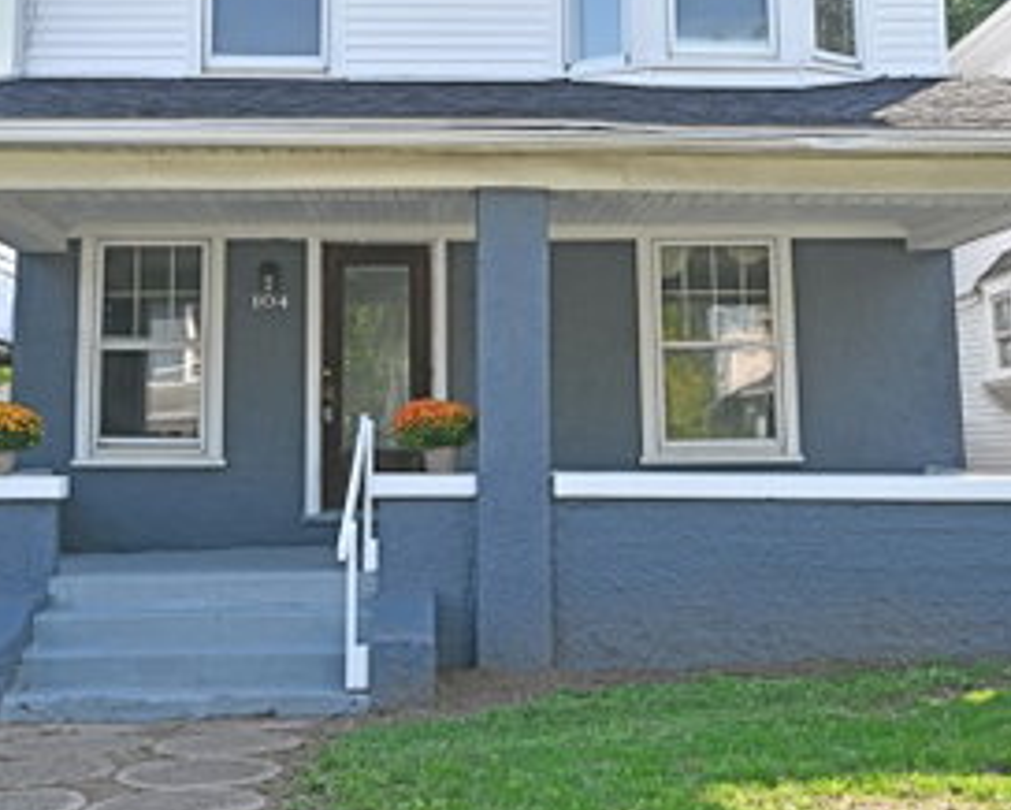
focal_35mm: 53
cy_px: 217
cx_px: 498
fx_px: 1587
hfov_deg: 35.3
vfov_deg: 28.3
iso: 100
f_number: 6.3
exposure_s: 1/320
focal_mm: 30
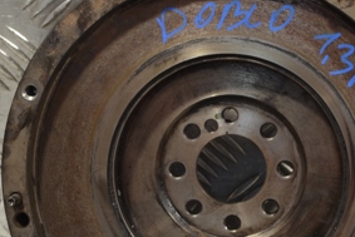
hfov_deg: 13.8
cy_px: 167
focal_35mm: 149
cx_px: 212
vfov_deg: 9.2
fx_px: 1470
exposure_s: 1/30
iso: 250
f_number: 5.3
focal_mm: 44
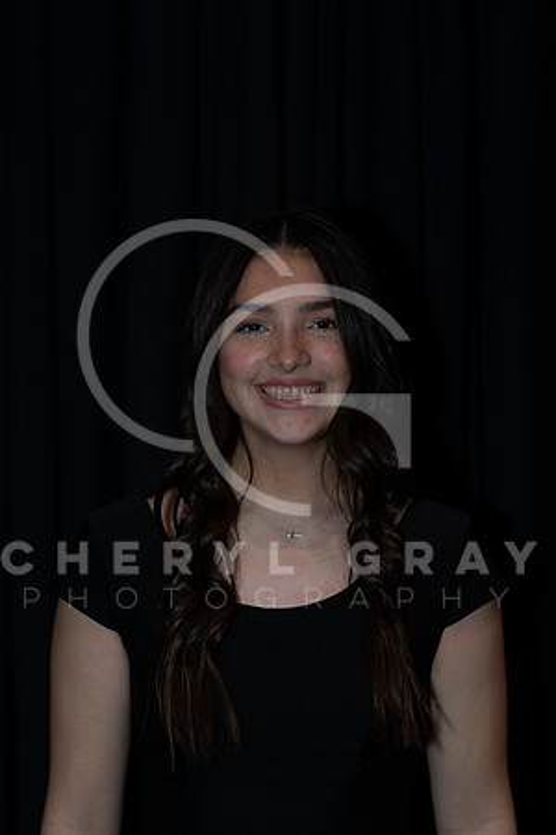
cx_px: 278
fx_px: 1737
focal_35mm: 75
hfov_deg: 18.2
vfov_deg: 27.0
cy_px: 418
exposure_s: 1/400
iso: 250
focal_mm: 50
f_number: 2.8
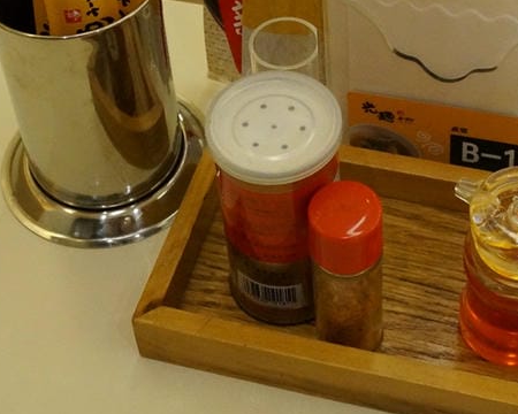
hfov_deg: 22.1
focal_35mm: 86
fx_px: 1322
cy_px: -3
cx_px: 342
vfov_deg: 17.4
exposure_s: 1/125
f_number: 4
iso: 3200
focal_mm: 23
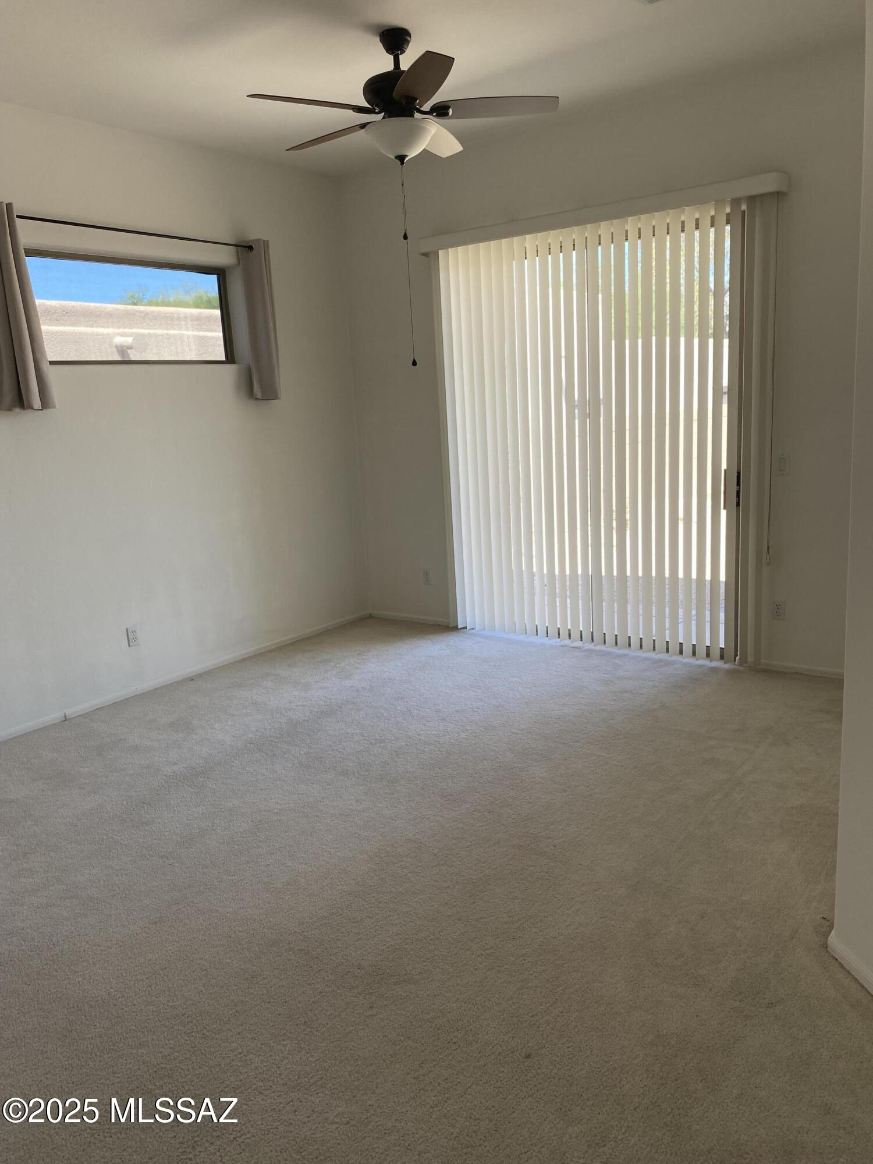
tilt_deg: -10.7
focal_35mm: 26
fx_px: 874
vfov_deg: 67.3
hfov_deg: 53.1
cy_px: 582
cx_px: 436
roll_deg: +4.4
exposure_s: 1/122
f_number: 1.8
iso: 32
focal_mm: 4.25
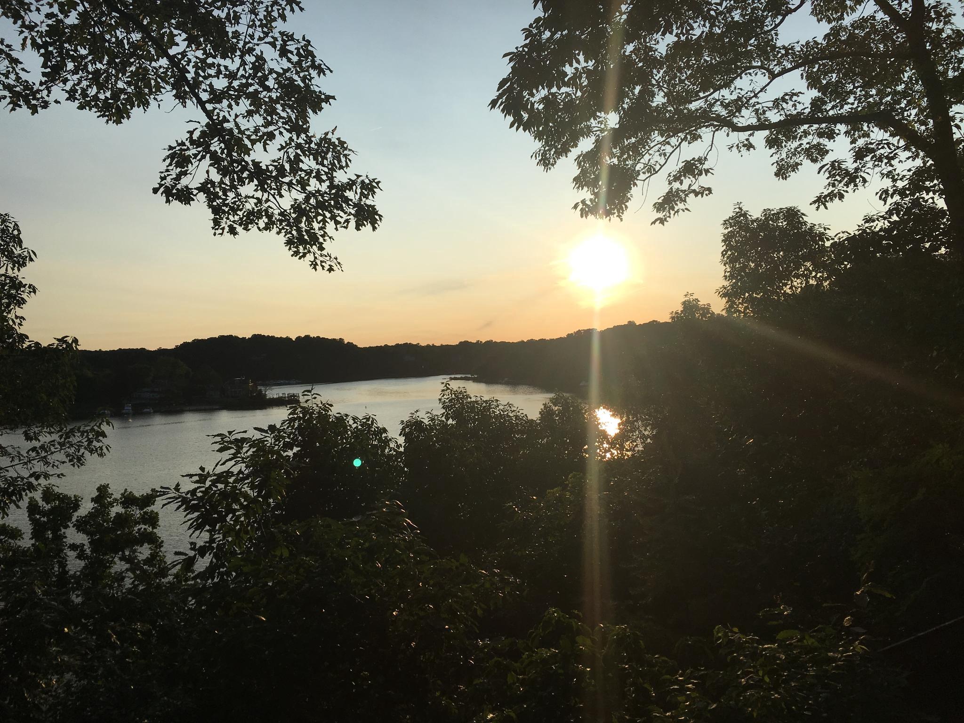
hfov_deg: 61.7
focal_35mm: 29
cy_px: 362
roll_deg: +2.1
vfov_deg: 48.2
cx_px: 482
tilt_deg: -0.2
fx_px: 808
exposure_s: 1/3077
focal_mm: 4.15
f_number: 2.2
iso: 25
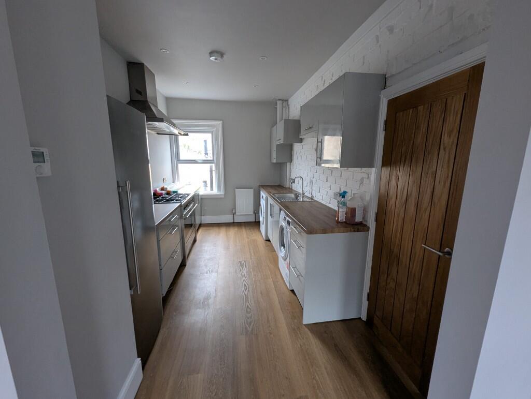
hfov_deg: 106.1
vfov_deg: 90.1
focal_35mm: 13
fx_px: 200
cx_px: 266
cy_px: 200
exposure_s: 1/45.6
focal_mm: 1.95
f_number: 2.2
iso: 123
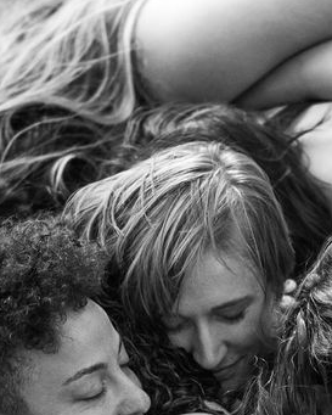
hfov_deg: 4.1
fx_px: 4653
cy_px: 418
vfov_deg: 5.1
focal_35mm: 379
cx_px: 290
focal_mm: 85
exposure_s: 1/1250
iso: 800
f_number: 1.4
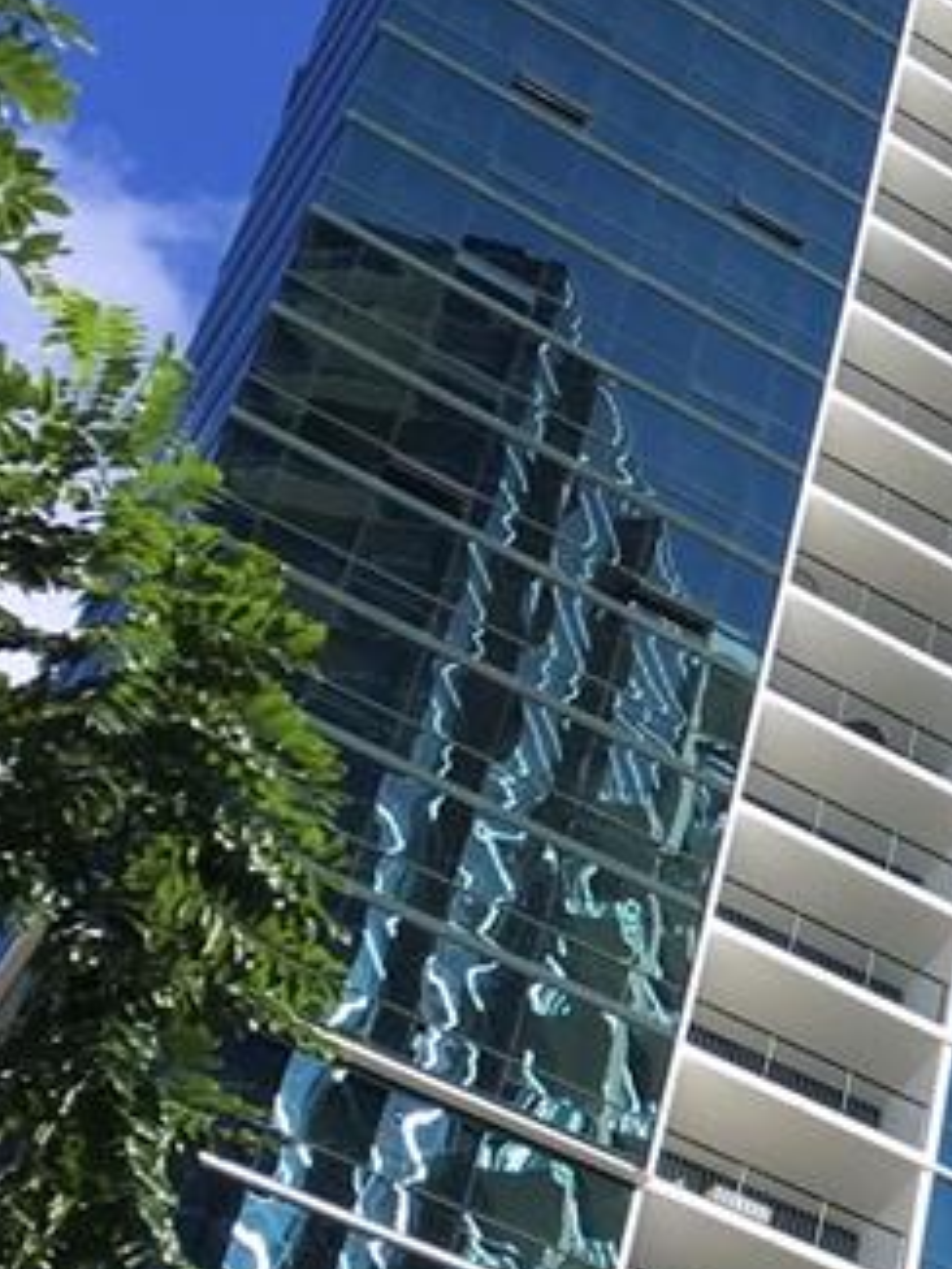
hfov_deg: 12.6
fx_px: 3921
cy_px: 1109
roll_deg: +0.6
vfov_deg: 18.1
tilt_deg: +43.0
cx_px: 1725
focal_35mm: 107
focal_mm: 4.15
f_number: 2.2
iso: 25
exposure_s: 1/1241
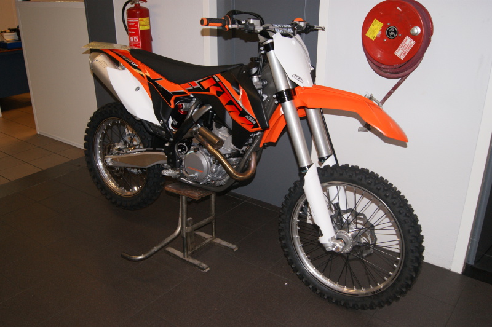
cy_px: 164
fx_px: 451
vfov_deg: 39.9
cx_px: 246
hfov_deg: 57.3
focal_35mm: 33
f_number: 5.6
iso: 400
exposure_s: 1/60
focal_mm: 22
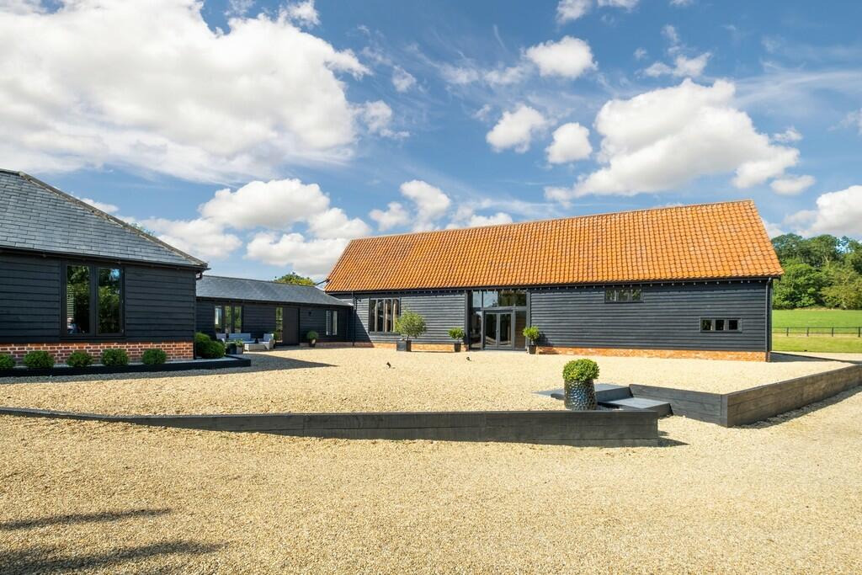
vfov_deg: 77.3
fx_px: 359
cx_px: 431
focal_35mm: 15
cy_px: 288
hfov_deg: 100.4
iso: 80
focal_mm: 10
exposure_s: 1/60
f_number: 11
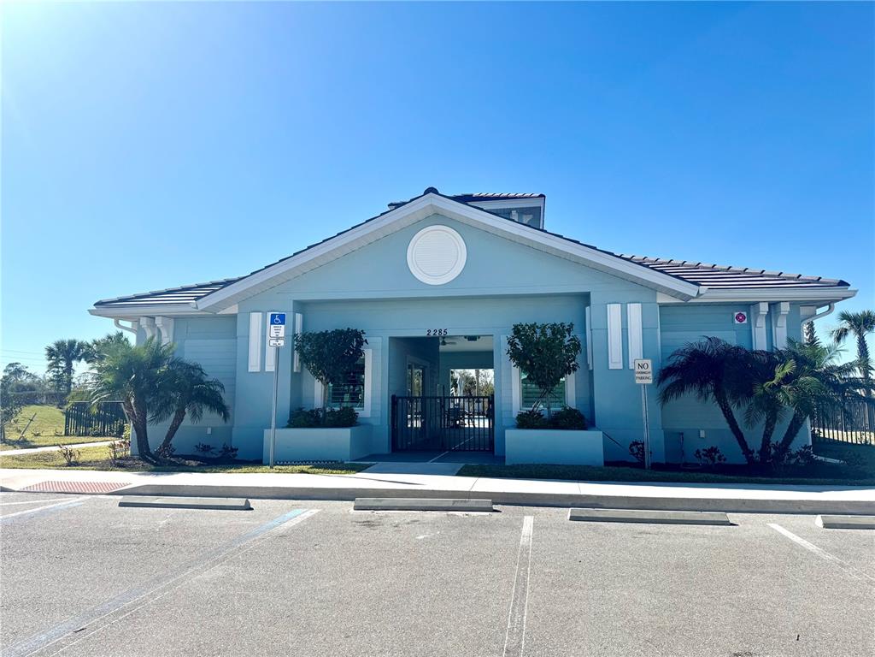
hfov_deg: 71.6
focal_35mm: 24
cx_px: 438
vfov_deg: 56.8
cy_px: 328
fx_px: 607
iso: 80
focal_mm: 6.76
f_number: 1.78
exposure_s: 1/5814
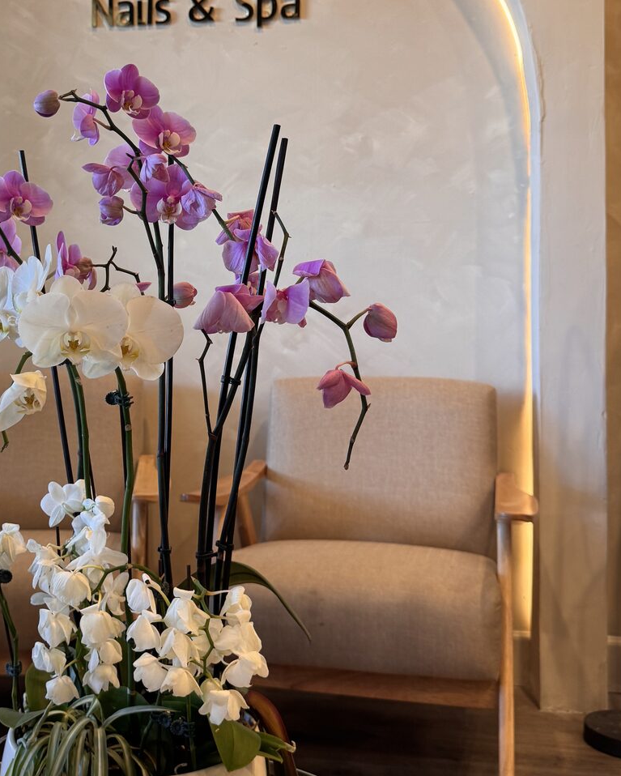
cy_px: 275
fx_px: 1010
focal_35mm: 44
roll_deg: -0.2
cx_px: 167
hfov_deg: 33.6
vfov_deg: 41.6
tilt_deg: +2.4
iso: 125
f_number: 1.78
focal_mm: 6.76
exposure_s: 1/111
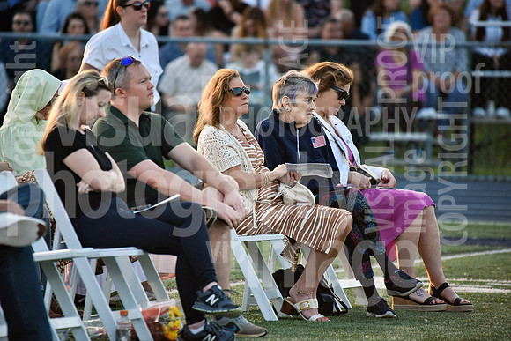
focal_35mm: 500
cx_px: 256
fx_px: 7099
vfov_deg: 2.8
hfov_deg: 4.1
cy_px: 170
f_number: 6.3
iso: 1100
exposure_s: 1/320
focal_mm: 500
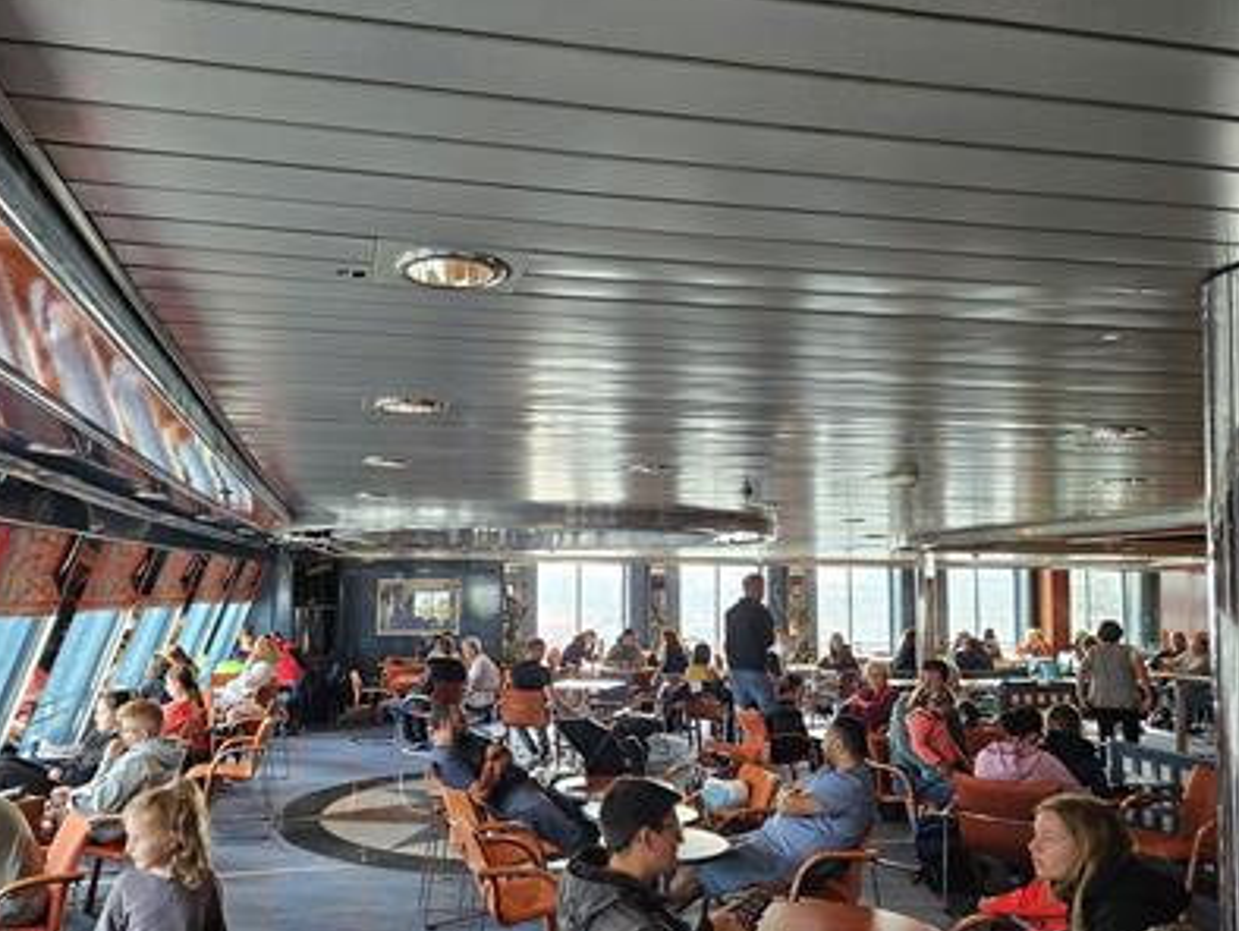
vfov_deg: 49.6
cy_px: 541
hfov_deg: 63.3
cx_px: 563
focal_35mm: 28
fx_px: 1003
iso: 64
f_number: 1.8
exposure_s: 1/100
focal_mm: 5.4
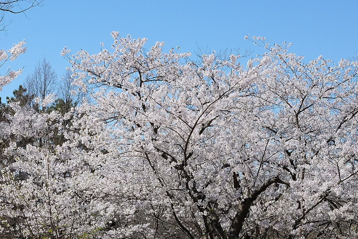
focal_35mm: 83
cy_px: 232
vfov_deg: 16.2
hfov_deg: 24.3
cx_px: 98
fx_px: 825
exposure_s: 1/350
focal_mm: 27
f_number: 11
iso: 400
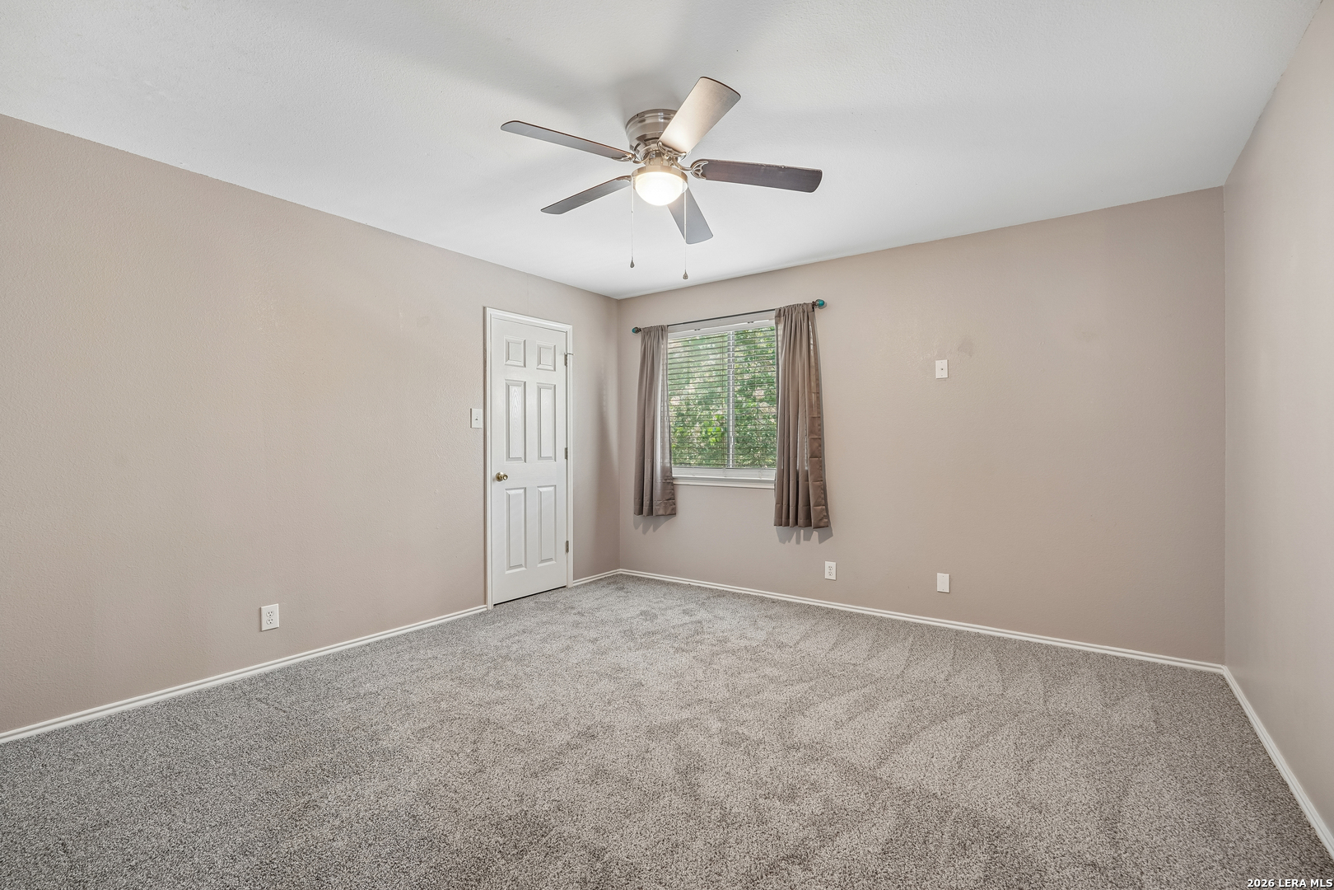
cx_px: 667
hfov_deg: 96.7
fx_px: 593
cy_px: 445
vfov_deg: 73.7
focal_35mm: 16
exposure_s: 1/6
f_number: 8
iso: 400
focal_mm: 16
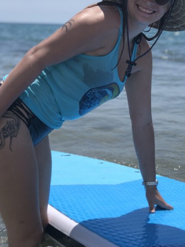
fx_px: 706
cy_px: 114
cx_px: 144
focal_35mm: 99
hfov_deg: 14.9
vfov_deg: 19.8
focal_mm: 6.6
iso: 20
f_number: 2.8
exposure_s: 1/941
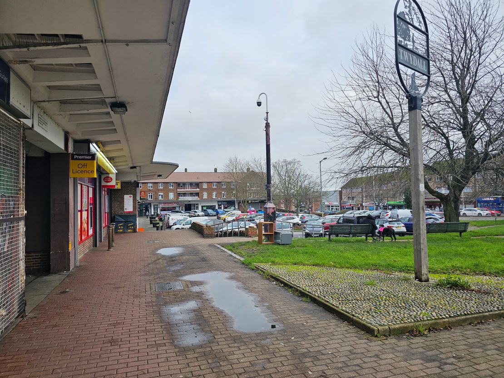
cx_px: 252
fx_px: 335
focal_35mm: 23
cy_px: 189
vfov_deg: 58.9
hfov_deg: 73.9
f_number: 1.7
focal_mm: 6.3
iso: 10
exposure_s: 1/203
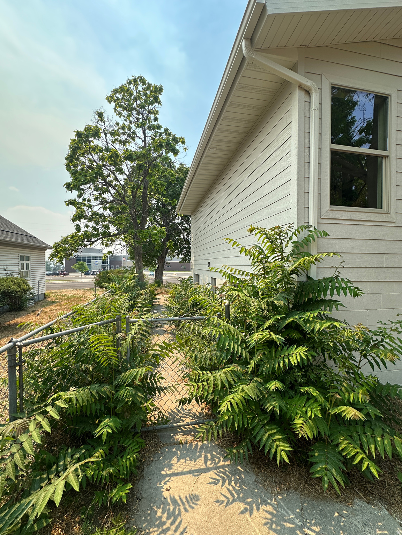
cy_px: 268
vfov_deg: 102.1
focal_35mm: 14
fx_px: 217
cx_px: 201
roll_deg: -2.5
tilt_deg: -0.4
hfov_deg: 85.7
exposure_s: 1/785
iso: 40
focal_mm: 2.22
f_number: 2.2
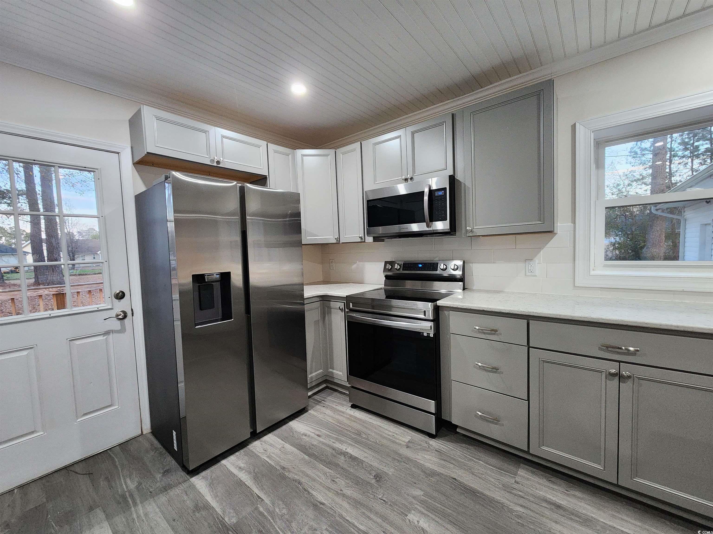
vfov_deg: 89.9
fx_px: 268
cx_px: 356
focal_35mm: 13
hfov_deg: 106.2
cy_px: 267
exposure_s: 1/40
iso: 400
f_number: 2.2
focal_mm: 2.2
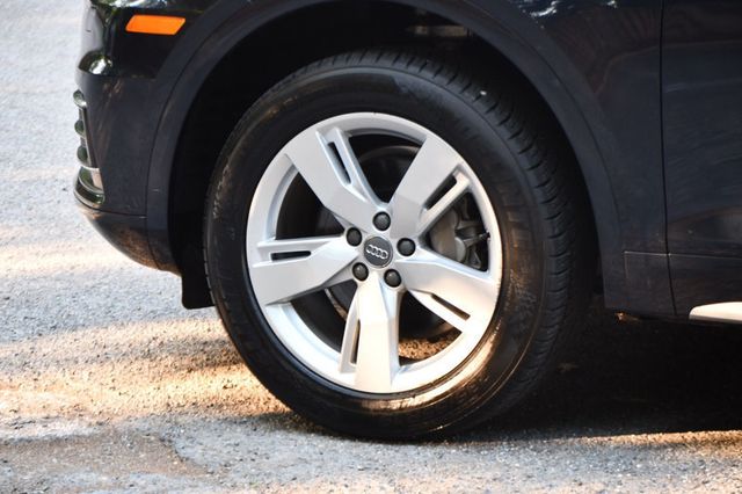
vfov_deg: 8.3
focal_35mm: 165
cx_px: 371
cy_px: 247
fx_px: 3399
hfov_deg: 12.5
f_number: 4.8
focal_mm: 110
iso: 900
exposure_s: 1/125
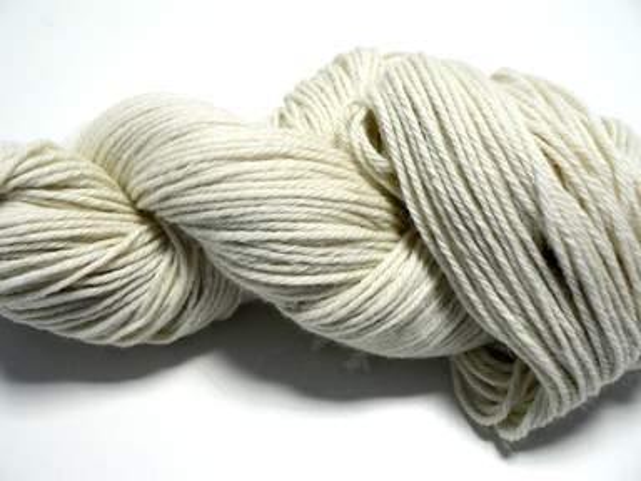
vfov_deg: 39.7
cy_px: 240
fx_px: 667
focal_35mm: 36
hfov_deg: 51.4
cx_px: 320
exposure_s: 1/30
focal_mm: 6
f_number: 2.8
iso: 200
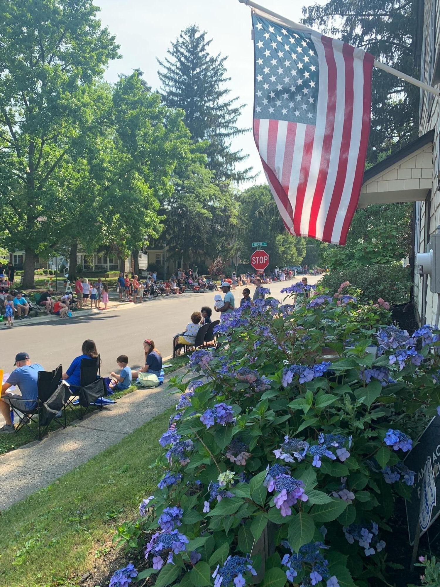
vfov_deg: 67.3
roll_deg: -1.3
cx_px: 220
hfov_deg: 53.1
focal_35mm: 26
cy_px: 294
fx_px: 441
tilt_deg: +3.0
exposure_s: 1/631
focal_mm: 4.25
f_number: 1.8
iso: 25
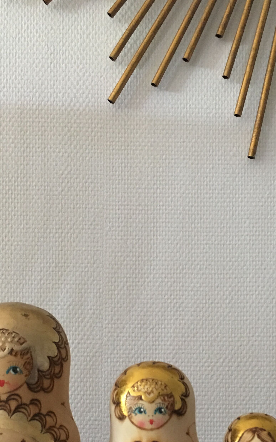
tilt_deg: +1.5
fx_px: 602
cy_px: 357
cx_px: 181
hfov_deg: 25.7
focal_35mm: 50
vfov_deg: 38.7
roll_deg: -1.3
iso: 100
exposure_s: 1/17
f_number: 2.2
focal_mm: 4.15
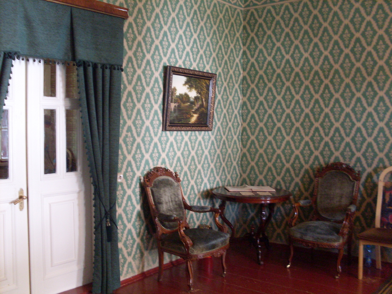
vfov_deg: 37.7
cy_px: 147
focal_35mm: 38
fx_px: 430
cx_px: 196
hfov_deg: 49.0
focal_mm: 6.3
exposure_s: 1/6
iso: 200
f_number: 2.8
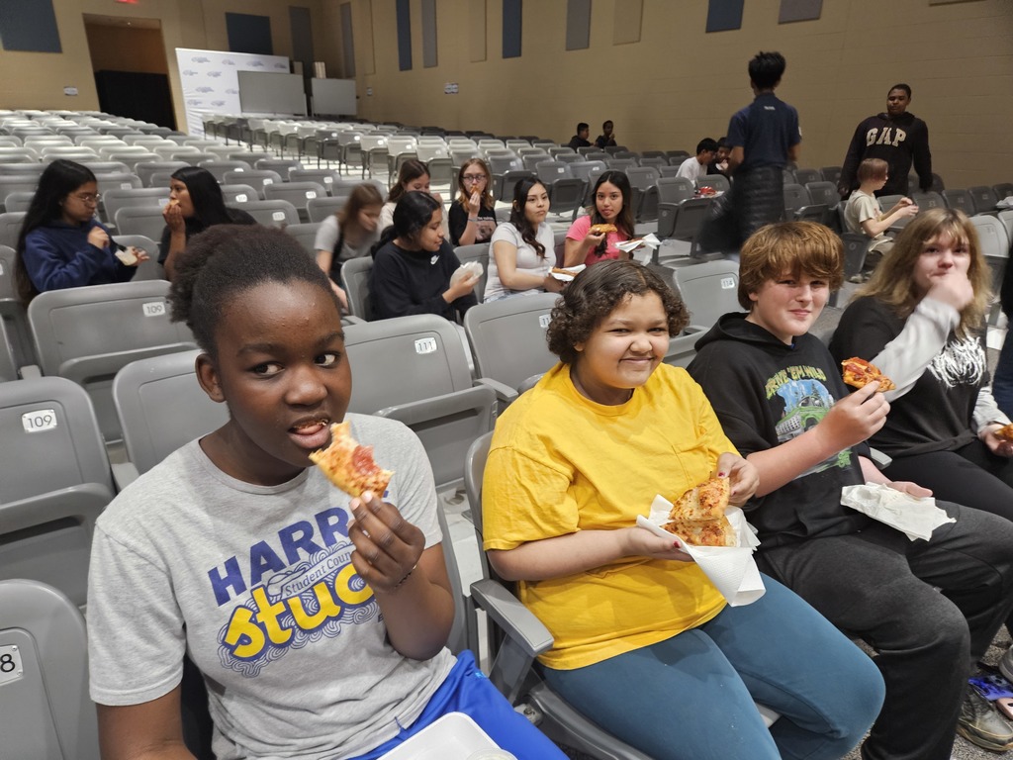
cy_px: 380
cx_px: 506
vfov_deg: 58.9
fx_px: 673
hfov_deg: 73.9
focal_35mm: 23
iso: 640
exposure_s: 1/24
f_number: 1.8
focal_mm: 5.4
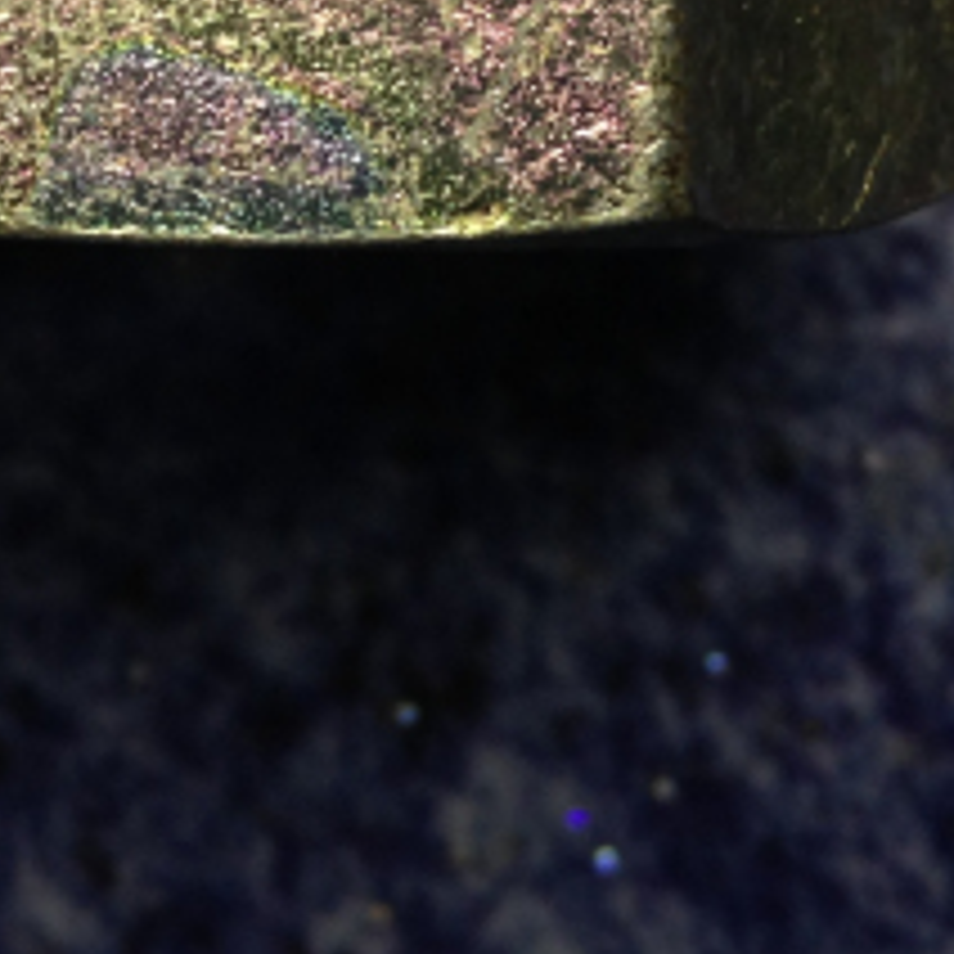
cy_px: -324
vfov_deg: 15.0
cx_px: 99
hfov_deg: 15.7
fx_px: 3430
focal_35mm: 110
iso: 50
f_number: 2.4
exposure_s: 1/24
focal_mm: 4.12
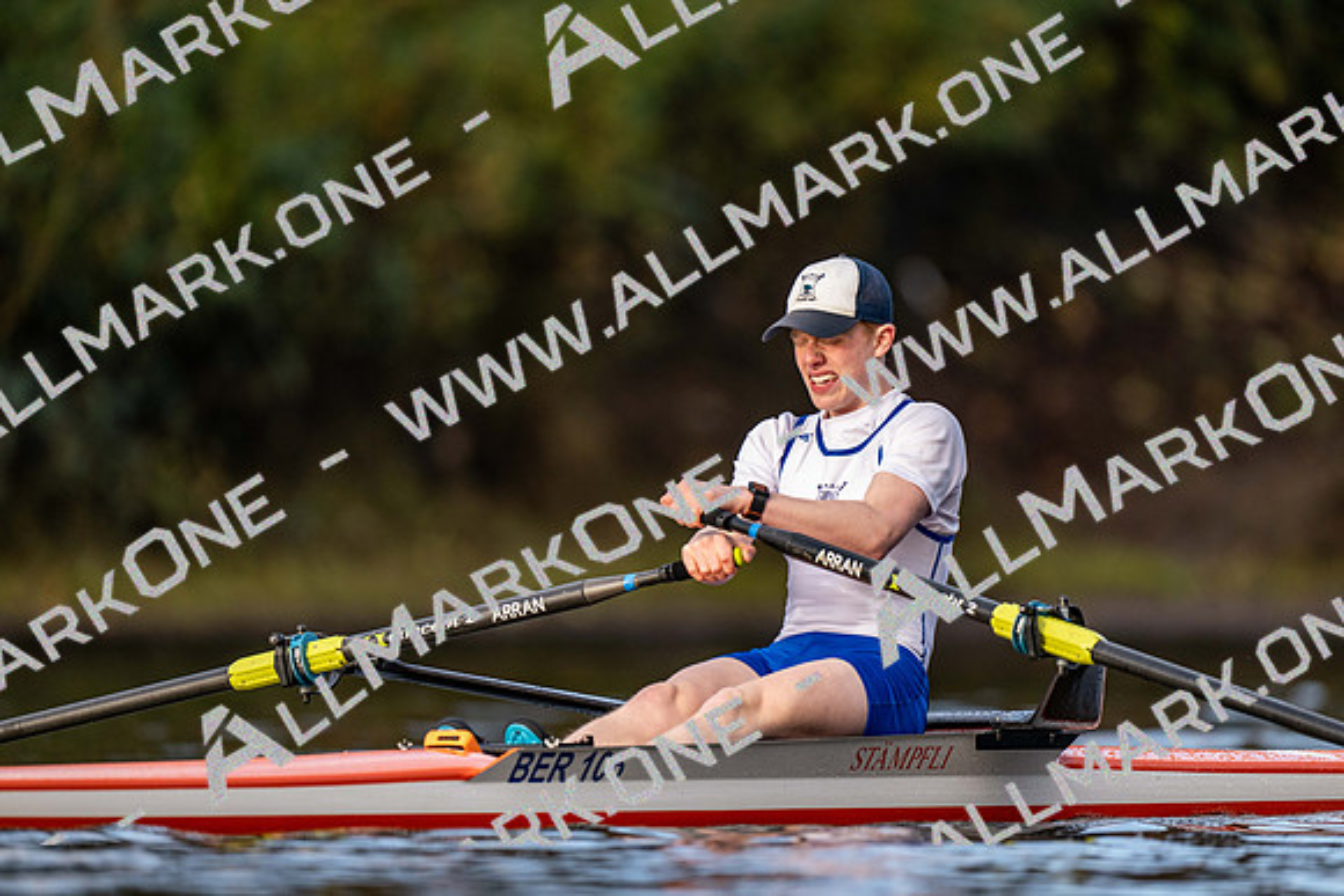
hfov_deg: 3.4
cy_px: 448
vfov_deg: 2.3
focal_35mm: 600
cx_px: 672
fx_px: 22404
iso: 1000
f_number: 4
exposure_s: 1/2500
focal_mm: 600
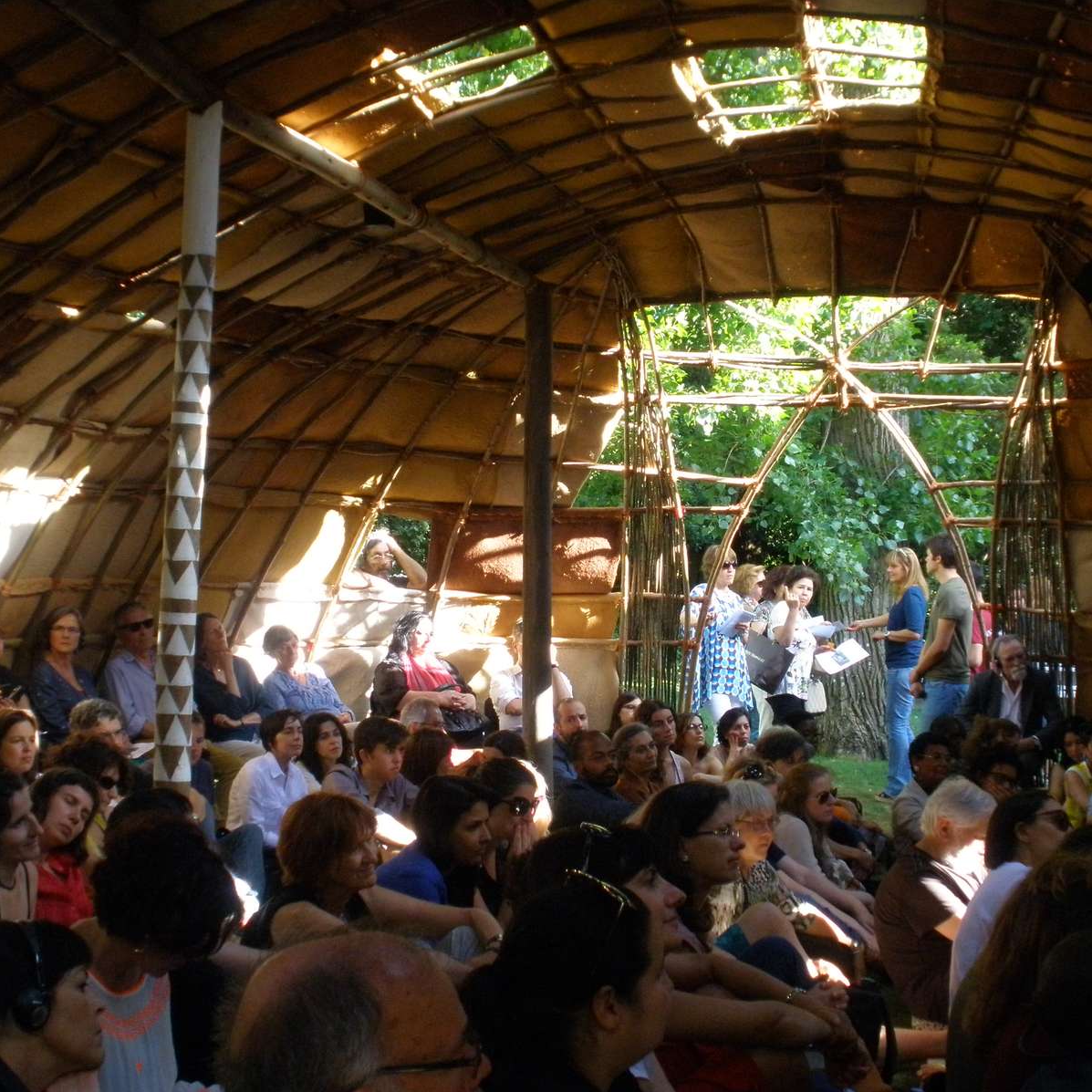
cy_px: 546
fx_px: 1856
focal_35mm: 52
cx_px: 582
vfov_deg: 32.8
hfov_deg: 32.8
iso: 320
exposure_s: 1/100
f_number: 4
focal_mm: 7.7
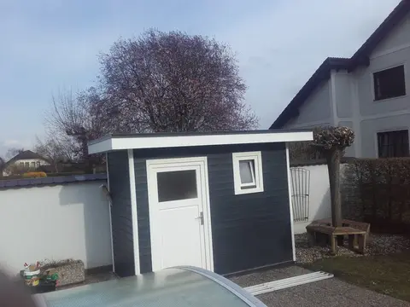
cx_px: 205
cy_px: 154
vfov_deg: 45.4
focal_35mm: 31
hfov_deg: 58.4
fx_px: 367
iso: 50
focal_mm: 3.31
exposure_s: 1/1057
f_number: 2.2
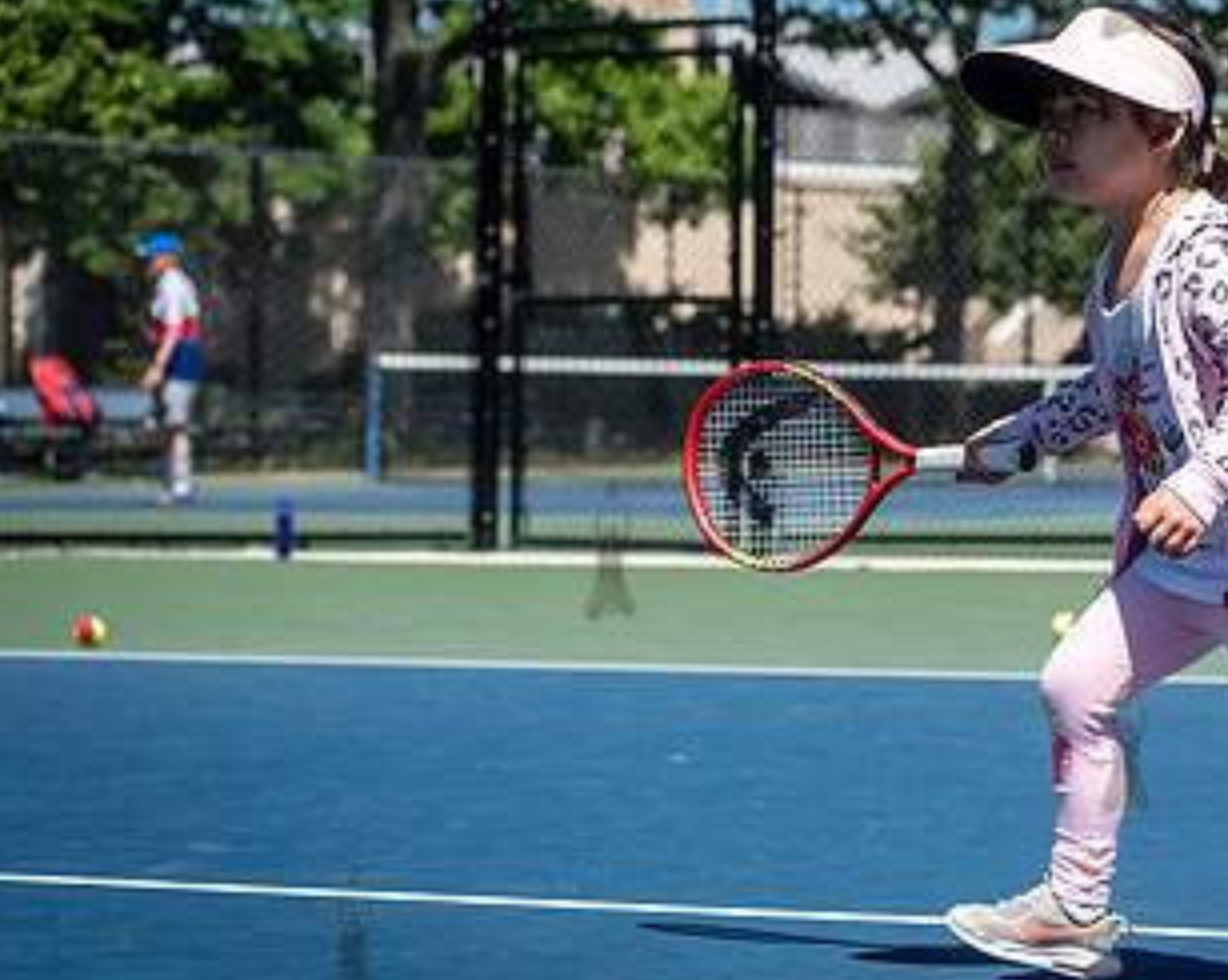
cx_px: 1124
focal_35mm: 142
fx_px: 5156
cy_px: 354
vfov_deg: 10.9
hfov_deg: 13.5
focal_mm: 80
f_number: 5
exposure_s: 1/1600
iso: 200
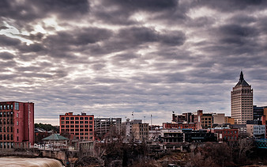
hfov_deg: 43.8
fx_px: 327
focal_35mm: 45
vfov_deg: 28.0
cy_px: 133
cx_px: 91
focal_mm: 16.6
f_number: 8
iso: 160
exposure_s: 2.6
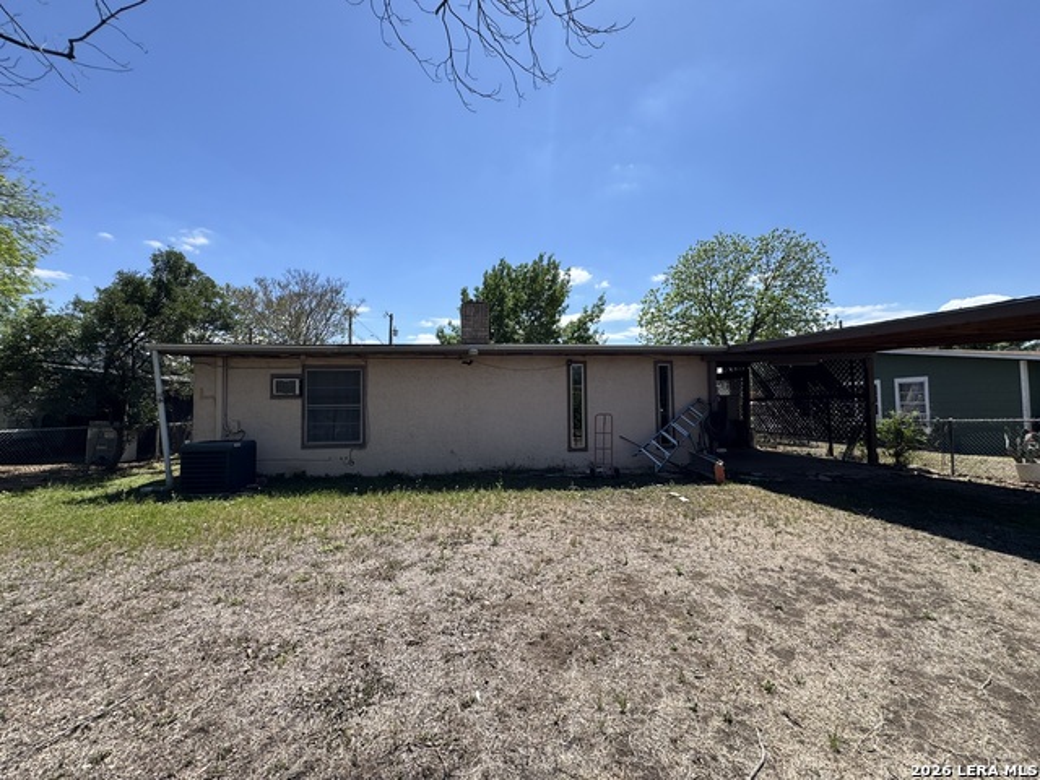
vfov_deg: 85.7
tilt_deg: +2.8
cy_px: 390
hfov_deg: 102.1
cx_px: 520
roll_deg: +0.2
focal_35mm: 14
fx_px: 421
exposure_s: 1/1789
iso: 50
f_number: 2.2
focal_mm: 2.22
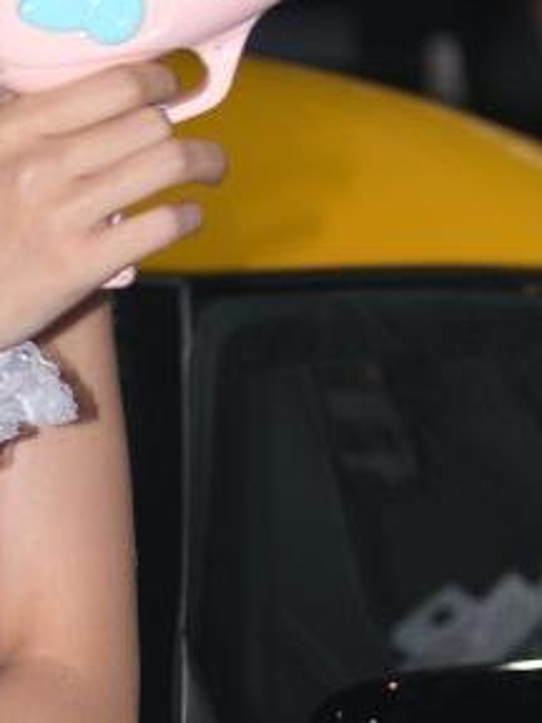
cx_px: -295
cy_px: 1196
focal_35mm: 601
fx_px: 12547
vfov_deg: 3.3
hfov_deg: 2.5
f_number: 5
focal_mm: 78
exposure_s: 1/200
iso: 160
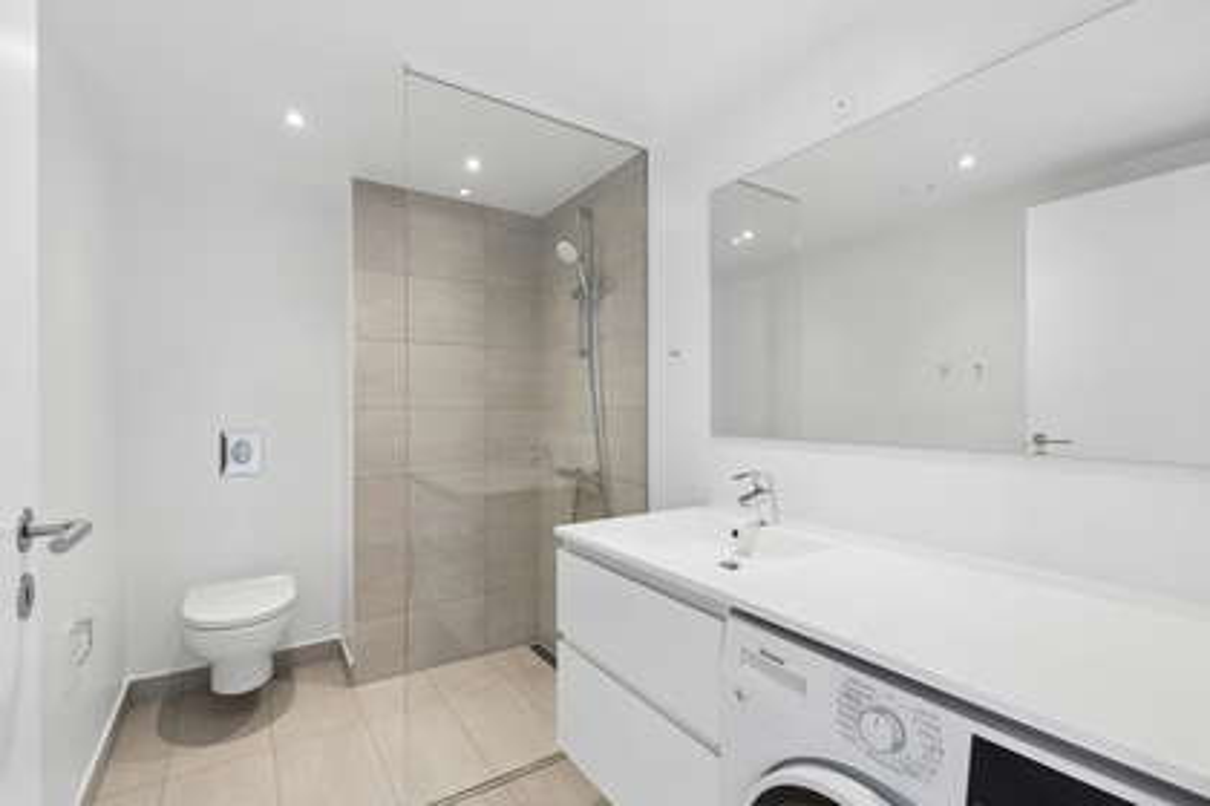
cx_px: 605
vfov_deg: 74.6
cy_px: 403
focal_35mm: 16
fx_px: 529
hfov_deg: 97.6
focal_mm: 10.5
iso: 200
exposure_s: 1/25
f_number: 8
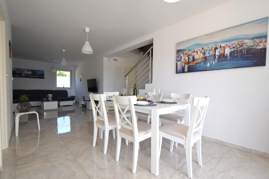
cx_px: 134
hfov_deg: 100.4
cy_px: 90
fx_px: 112
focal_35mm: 15
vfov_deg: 77.3
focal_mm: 10
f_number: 6.3
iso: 400
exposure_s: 1/160
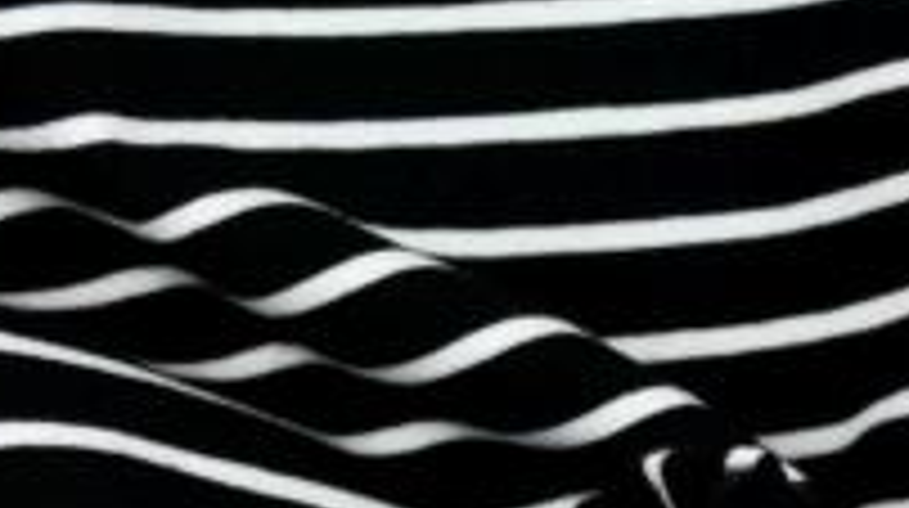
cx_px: 814
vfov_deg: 5.3
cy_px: 650
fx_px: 5464
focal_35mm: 227
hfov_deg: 9.5
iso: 320
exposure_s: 1/80
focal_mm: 30.68
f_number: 3.8
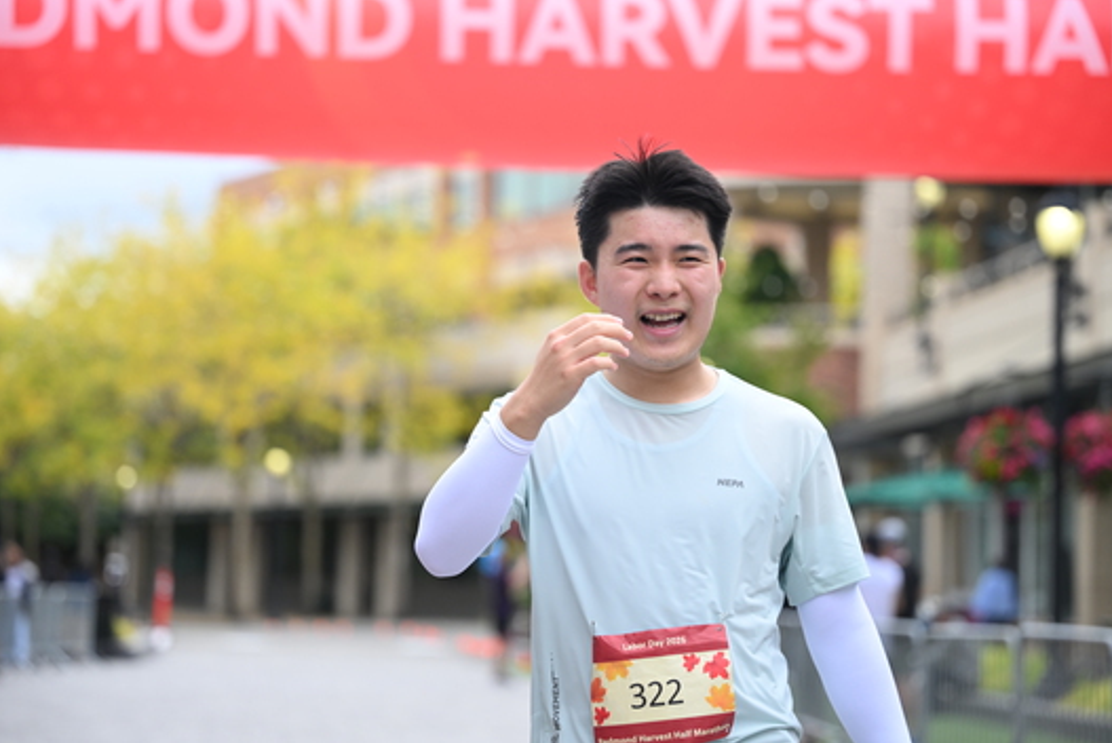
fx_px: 2936
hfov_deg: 21.4
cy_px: 360
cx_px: 568
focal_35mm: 95
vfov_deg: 14.4
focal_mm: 91
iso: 640
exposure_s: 1/2500
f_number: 2.8
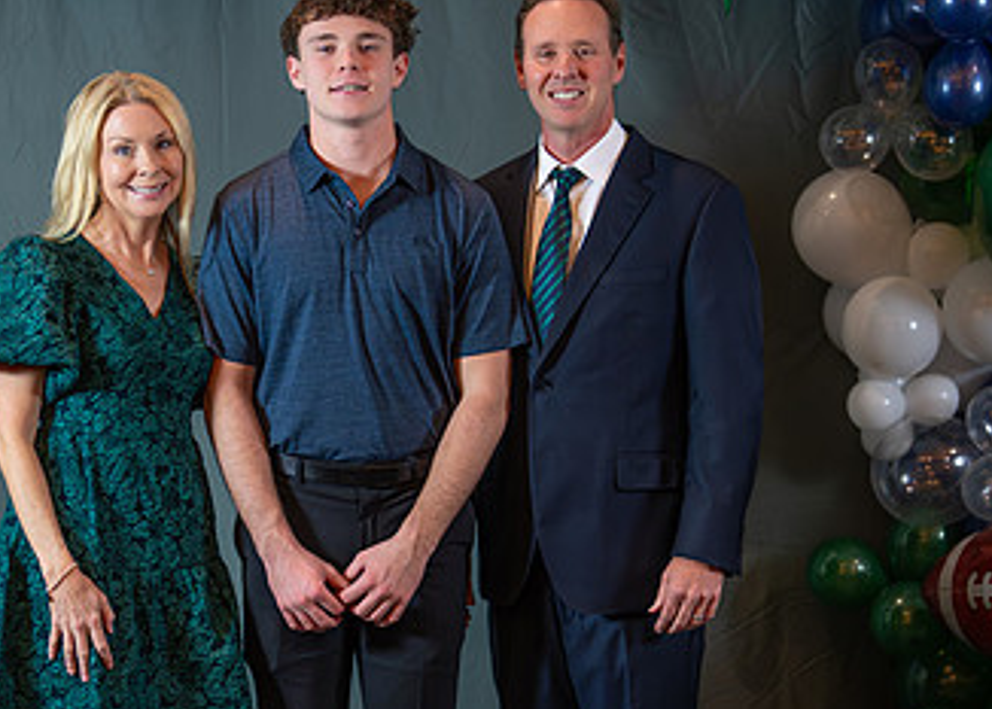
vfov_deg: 14.7
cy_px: 498
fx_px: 2733
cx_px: 443
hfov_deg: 20.6
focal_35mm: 97
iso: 1000
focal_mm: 50
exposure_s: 1/400
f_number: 1.2
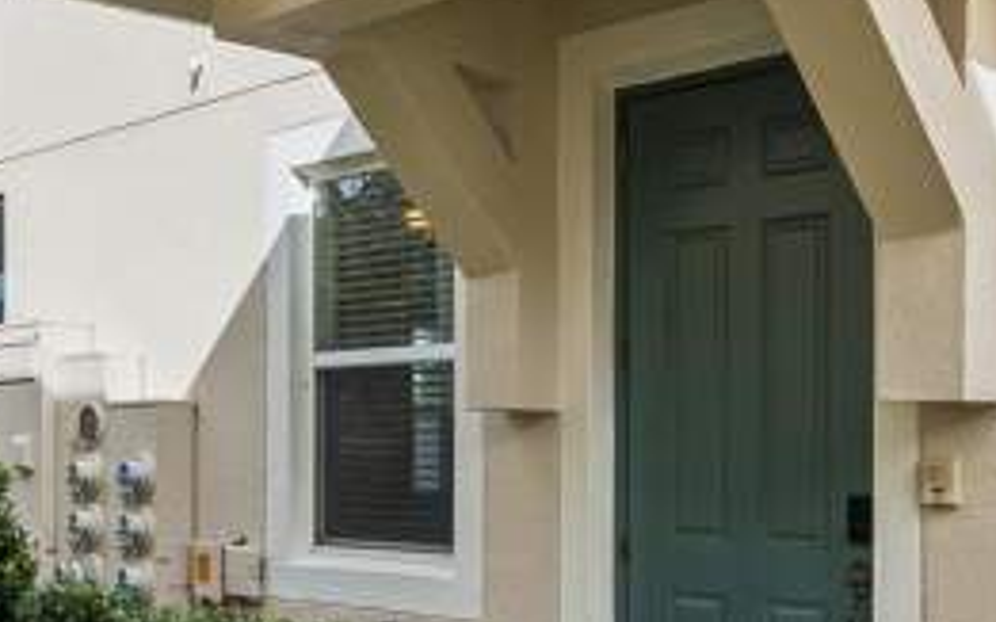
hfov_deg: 37.8
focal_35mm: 53
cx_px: 340
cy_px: 441
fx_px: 1438
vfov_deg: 24.2
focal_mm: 17
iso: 160
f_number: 20
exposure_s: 1/20
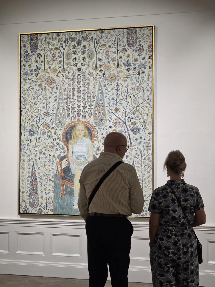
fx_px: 571
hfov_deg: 21.3
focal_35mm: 69
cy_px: 144
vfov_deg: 28.2
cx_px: 108
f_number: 2.4
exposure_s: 1/100
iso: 320
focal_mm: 7.9
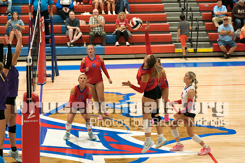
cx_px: 143
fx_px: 722
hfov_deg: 19.2
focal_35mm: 106
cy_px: 92
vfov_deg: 12.9
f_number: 2.8
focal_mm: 70
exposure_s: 1/1000
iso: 3200
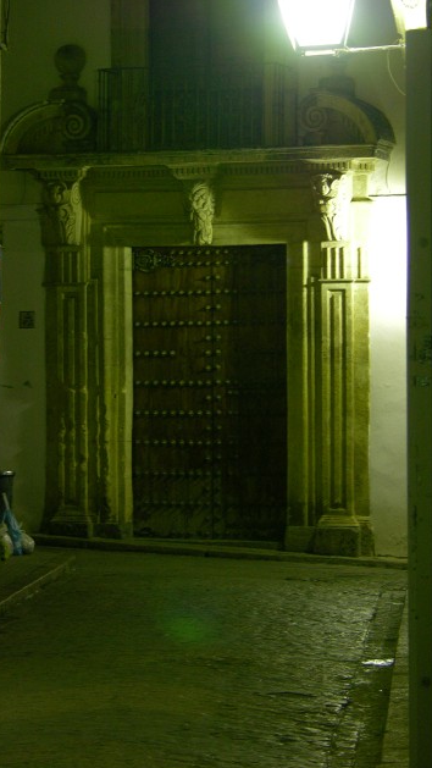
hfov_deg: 9.1
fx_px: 2707
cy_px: 310
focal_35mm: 133
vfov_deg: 16.1
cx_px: 261
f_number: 3.6
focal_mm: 25.4
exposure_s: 1.01
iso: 169
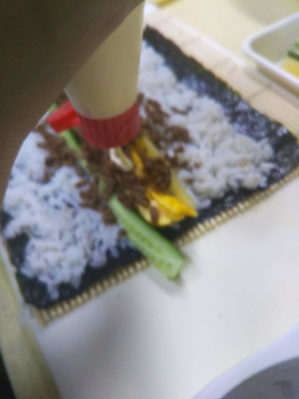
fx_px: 346
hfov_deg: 46.8
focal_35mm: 30
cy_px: 200
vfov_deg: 60.0
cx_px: 150
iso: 200
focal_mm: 4
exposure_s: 1/30
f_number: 2.2
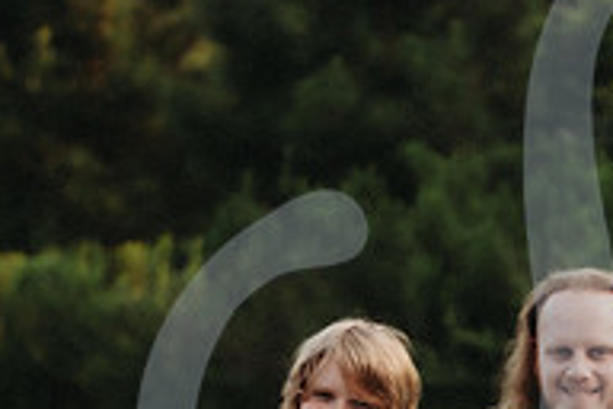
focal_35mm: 300
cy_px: 474
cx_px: 634
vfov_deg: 4.6
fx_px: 5108
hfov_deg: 6.8
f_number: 2.8
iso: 100
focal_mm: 98
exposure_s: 1/200
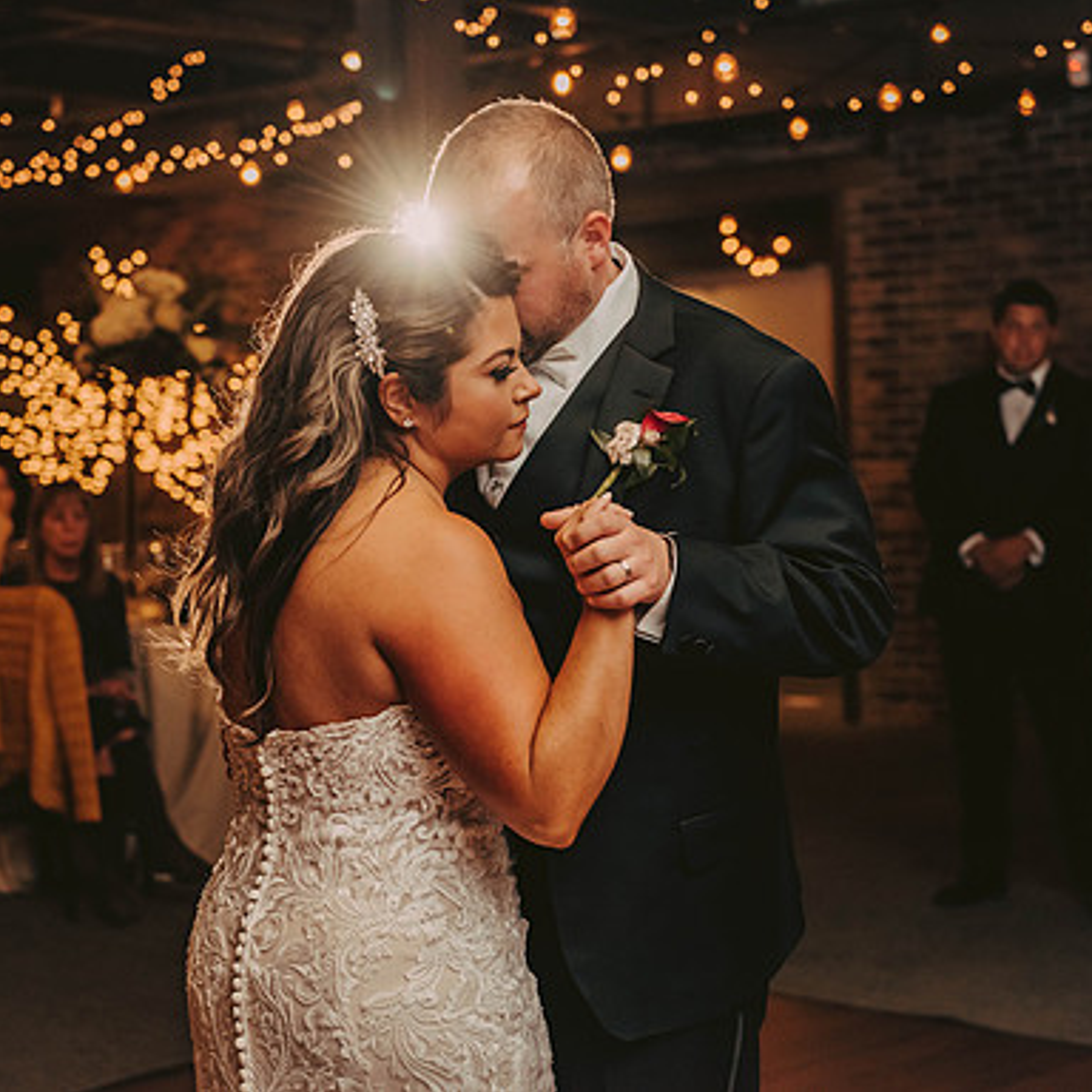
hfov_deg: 22.5
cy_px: 545
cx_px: 518
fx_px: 2748
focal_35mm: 77
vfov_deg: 22.5
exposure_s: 1/200
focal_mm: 60
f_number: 3.2
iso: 2000
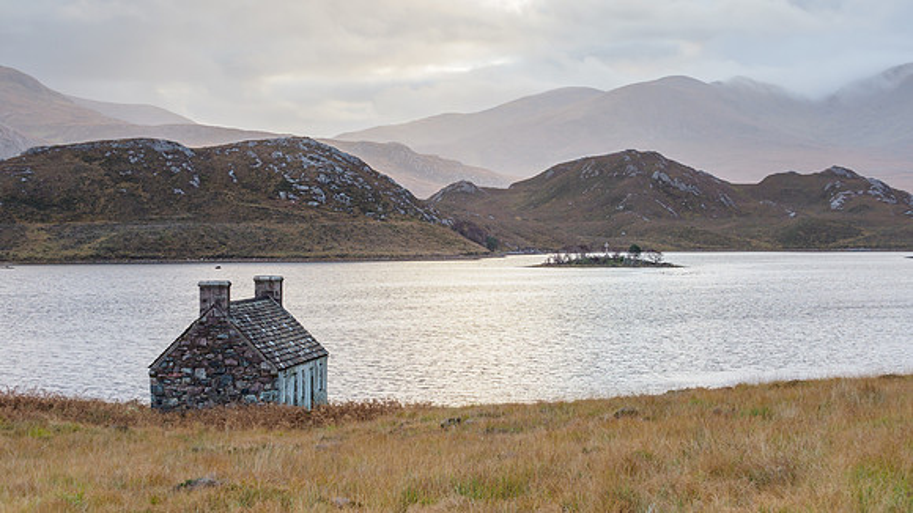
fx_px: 2110
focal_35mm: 87
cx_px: 456
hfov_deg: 24.4
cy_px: 245
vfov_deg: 13.9
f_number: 7.1
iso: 200
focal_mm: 40
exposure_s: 1/5
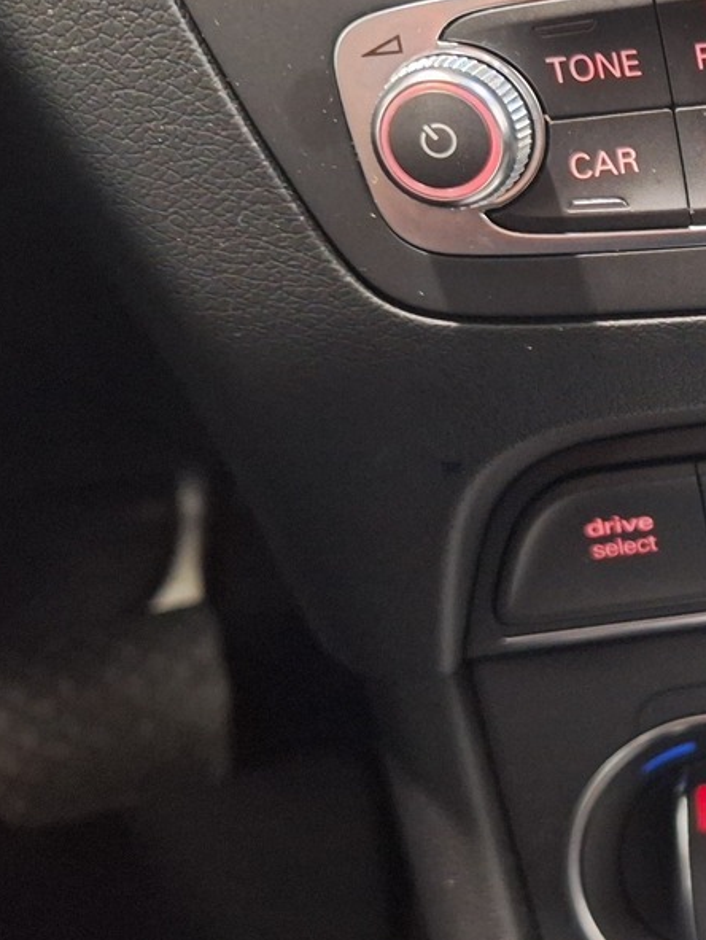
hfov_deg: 22.0
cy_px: 474
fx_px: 1521
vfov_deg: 34.3
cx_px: 1038
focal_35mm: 56
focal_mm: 5.54
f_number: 1.8
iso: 1250
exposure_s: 1/20
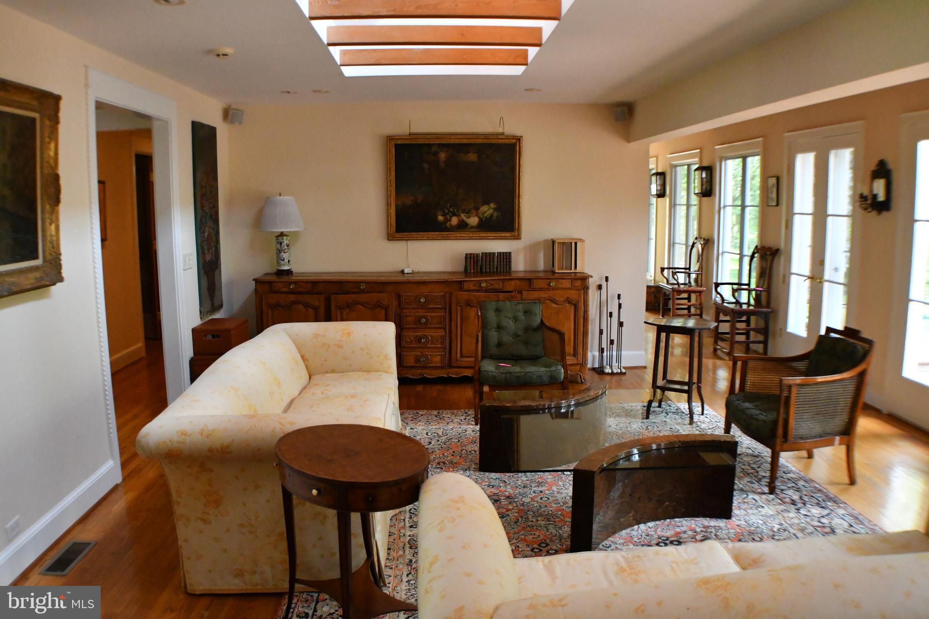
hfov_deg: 53.1
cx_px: 464
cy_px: 310
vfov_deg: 36.9
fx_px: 929
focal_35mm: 36
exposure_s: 1/500
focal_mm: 24
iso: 5600
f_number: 3.8
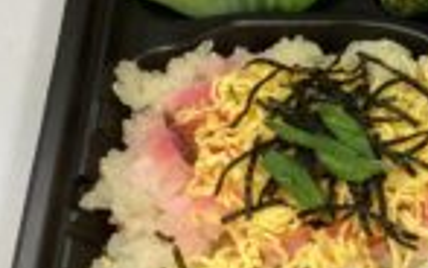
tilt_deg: -62.4
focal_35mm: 84
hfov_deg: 23.3
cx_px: 461
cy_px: 71
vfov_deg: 15.5
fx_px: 980
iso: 125
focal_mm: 3.3
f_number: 2.4
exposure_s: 1/50
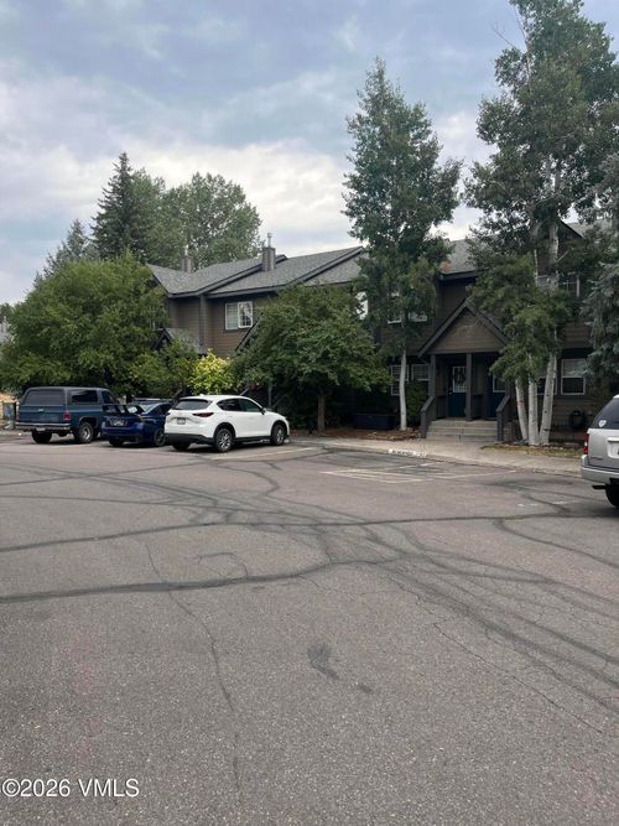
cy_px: 413
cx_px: 310
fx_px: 620
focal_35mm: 26
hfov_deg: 53.0
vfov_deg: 67.3
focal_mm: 5.1
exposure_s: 1/1151
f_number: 1.6
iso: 50
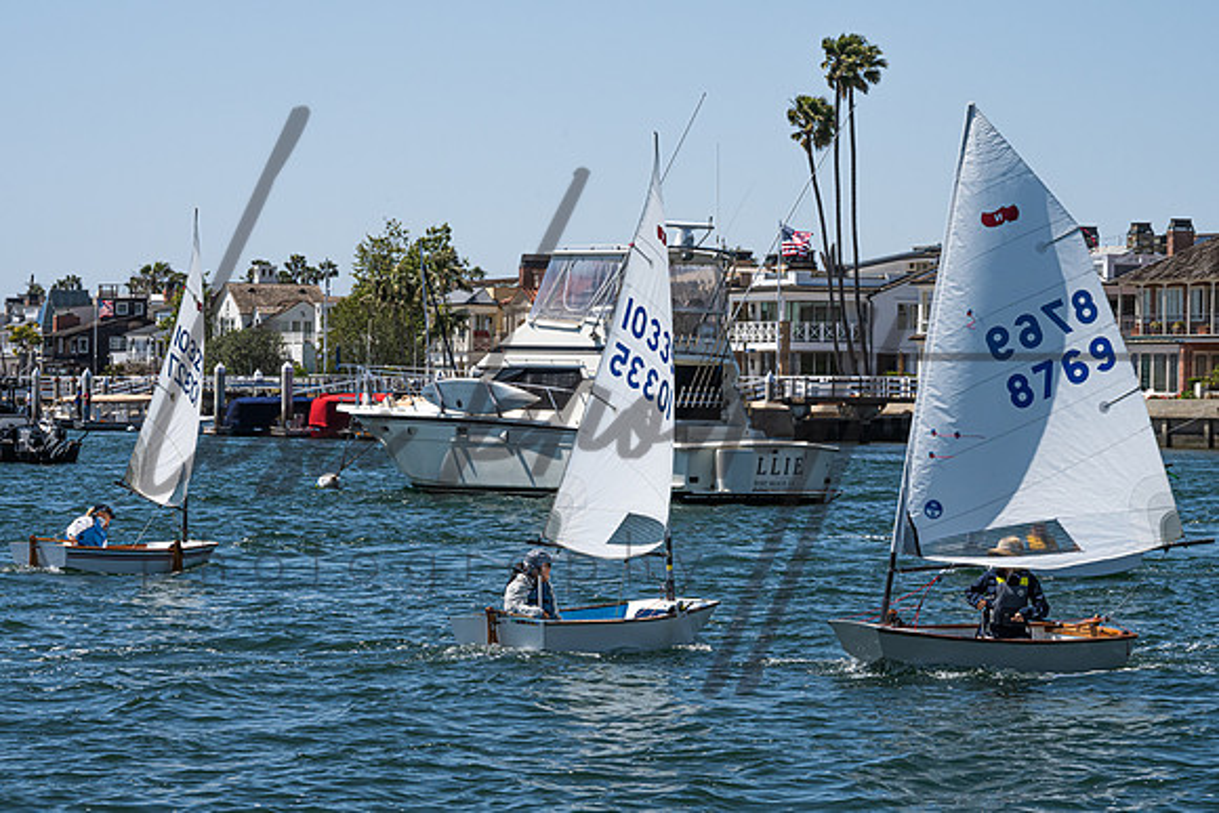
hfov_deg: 16.7
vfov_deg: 11.2
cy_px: 371
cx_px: 600
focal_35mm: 122
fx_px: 4142
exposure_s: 1/640
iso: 250
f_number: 16
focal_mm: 98
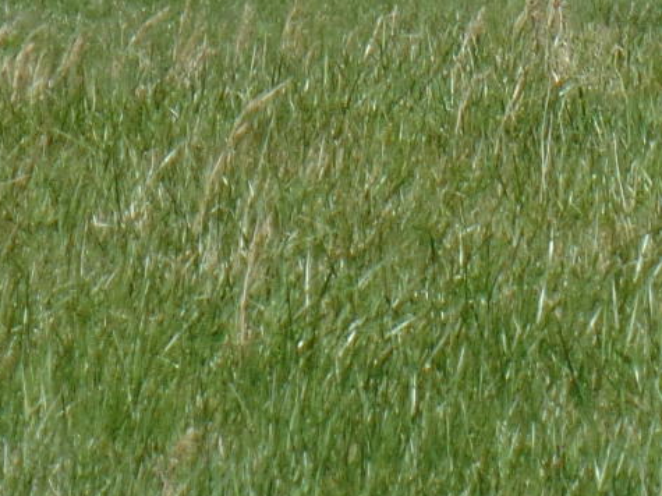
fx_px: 11223
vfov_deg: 2.5
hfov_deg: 3.4
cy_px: -238
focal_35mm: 587
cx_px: 698
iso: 80
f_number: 3.9
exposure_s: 1/750
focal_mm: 16.5
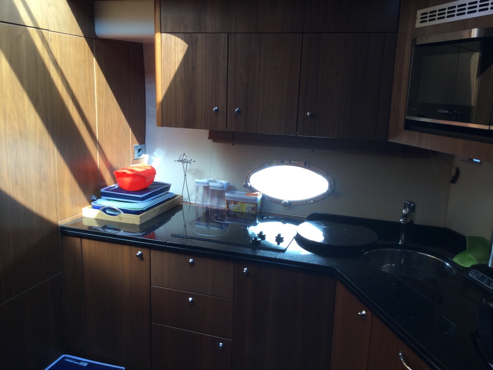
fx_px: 441
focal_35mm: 31
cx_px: 246
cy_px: 185
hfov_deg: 58.4
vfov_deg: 45.4
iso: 25
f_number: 2.4
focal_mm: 3.3
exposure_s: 1/30
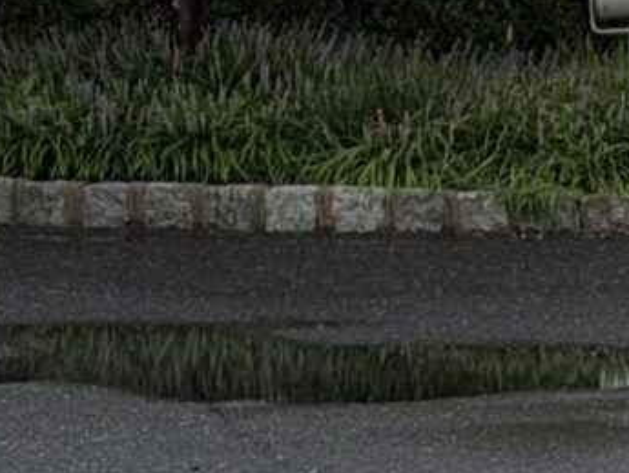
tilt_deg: +2.4
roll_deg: +2.8
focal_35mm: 356
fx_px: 6471
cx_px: 210
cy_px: -681
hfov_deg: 5.6
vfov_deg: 4.1
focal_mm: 6.76
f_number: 1.78
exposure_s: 1/740
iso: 64
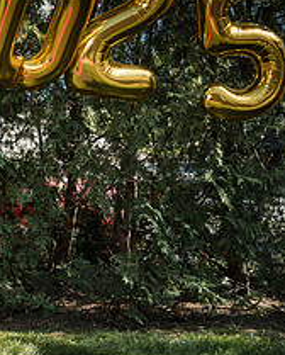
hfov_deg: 15.1
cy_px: 145
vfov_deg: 21.0
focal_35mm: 91
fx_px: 957
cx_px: -202
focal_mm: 35
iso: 200
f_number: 5
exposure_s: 1/250
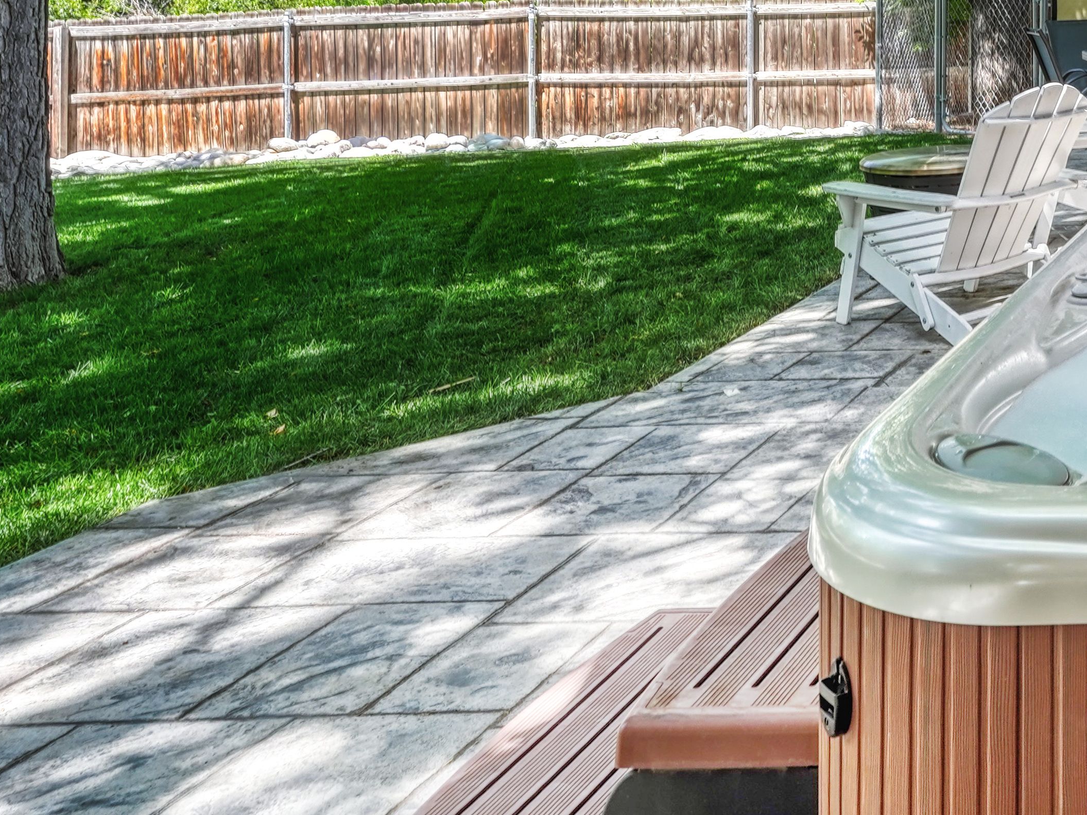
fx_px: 1322
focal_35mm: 42
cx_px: 1409
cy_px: -50
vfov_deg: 31.0
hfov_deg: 33.1
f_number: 8
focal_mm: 15.4
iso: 400
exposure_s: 1/25
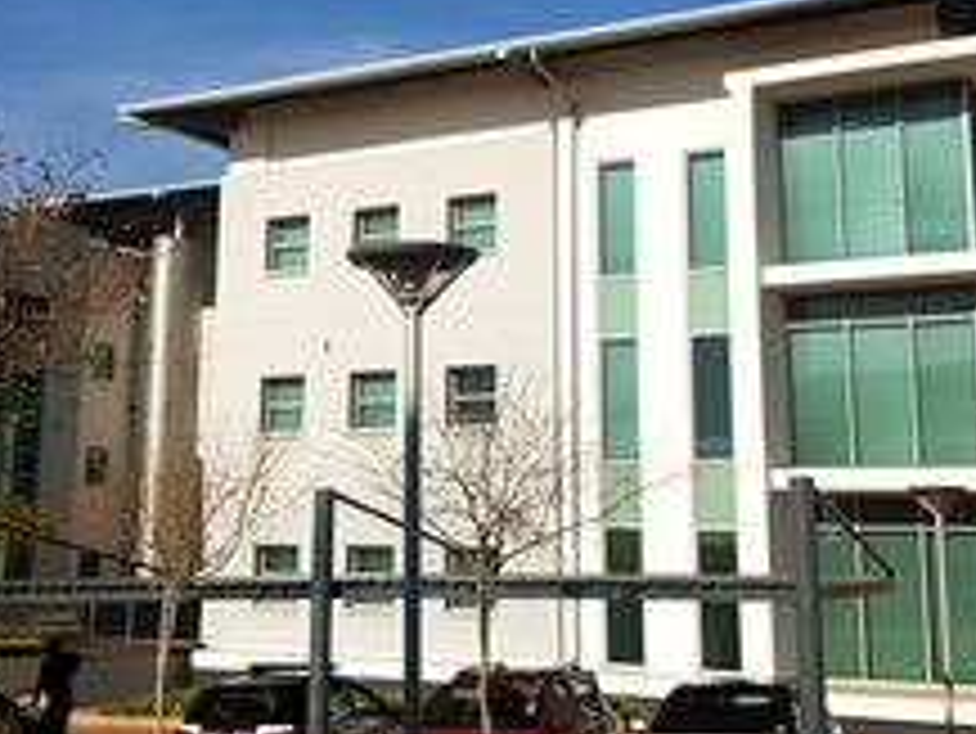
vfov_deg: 24.2
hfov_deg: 32.0
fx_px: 1693
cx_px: 373
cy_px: 200
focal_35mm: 60
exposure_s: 1/3832
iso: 40
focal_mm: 4.2
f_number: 1.7
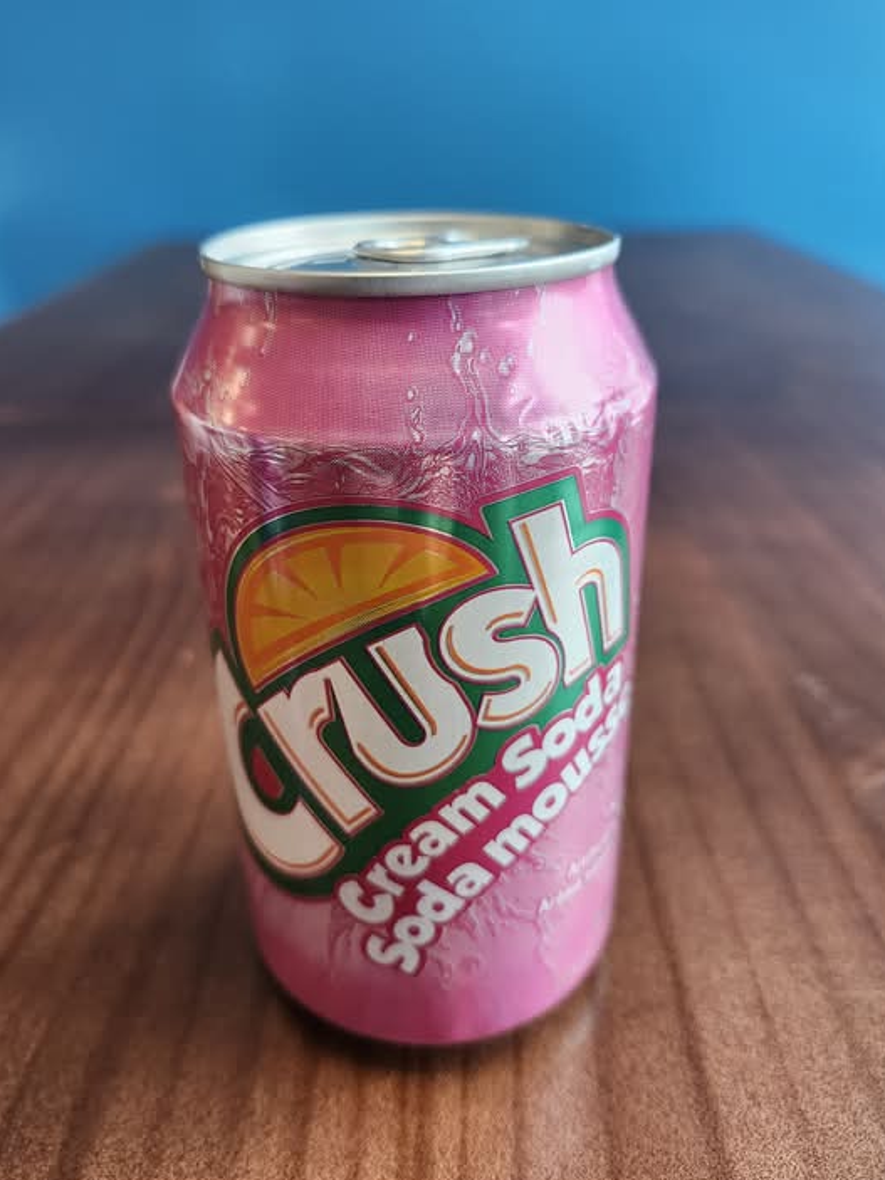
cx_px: 430
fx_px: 818
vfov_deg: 71.6
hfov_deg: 56.8
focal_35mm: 24
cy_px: 585
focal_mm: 5.54
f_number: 1.8
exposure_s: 1/120
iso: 160
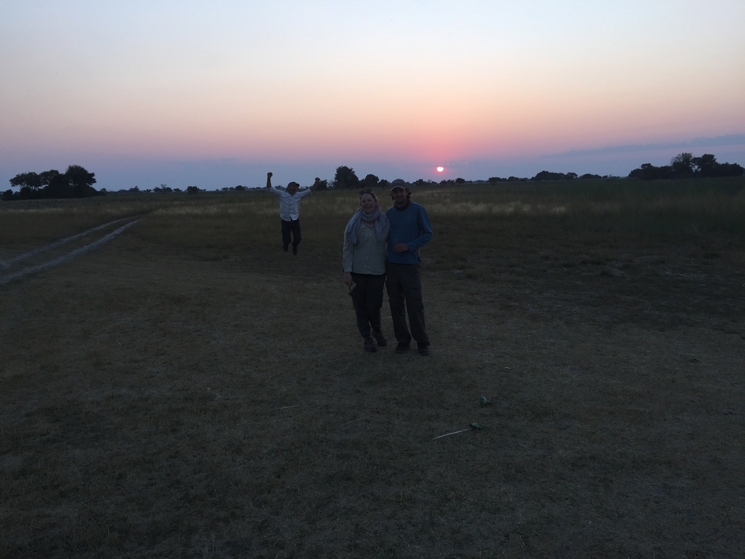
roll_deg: +1.4
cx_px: 372
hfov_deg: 61.7
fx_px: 624
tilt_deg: -6.7
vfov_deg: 48.2
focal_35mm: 29
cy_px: 280
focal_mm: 4.15
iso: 32
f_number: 2.2
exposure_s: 1/170
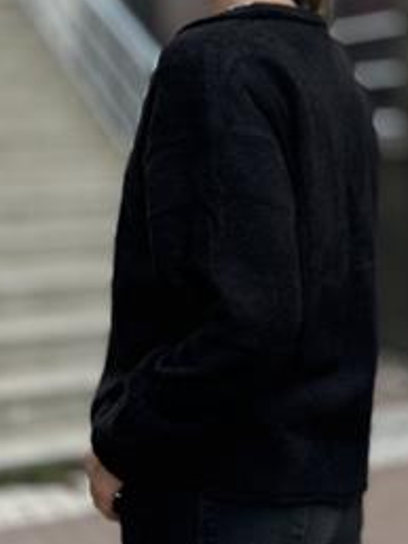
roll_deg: +1.0
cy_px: 183
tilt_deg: -4.5
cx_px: 260
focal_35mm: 77
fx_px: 1209
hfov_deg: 19.1
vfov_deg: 25.2
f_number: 1.78
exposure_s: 1/327
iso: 80
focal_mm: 6.86
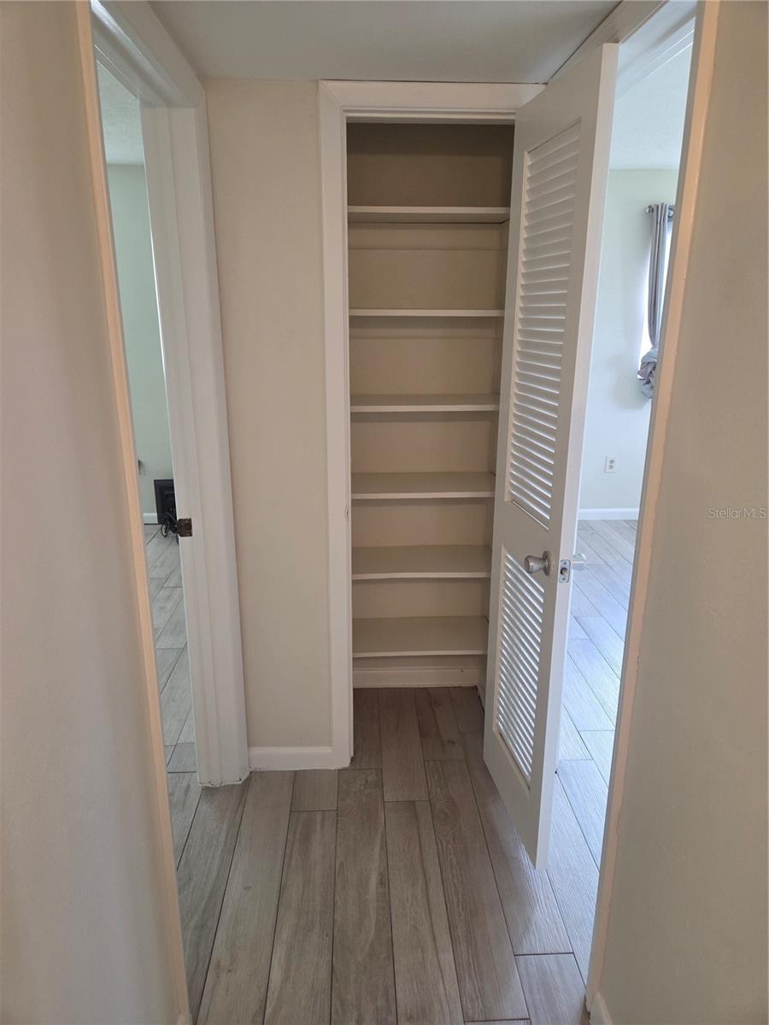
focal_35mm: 23
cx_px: 384
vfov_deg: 73.9
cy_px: 512
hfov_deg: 58.9
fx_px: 681
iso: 500
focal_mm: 5.4
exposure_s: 1/120
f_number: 1.8
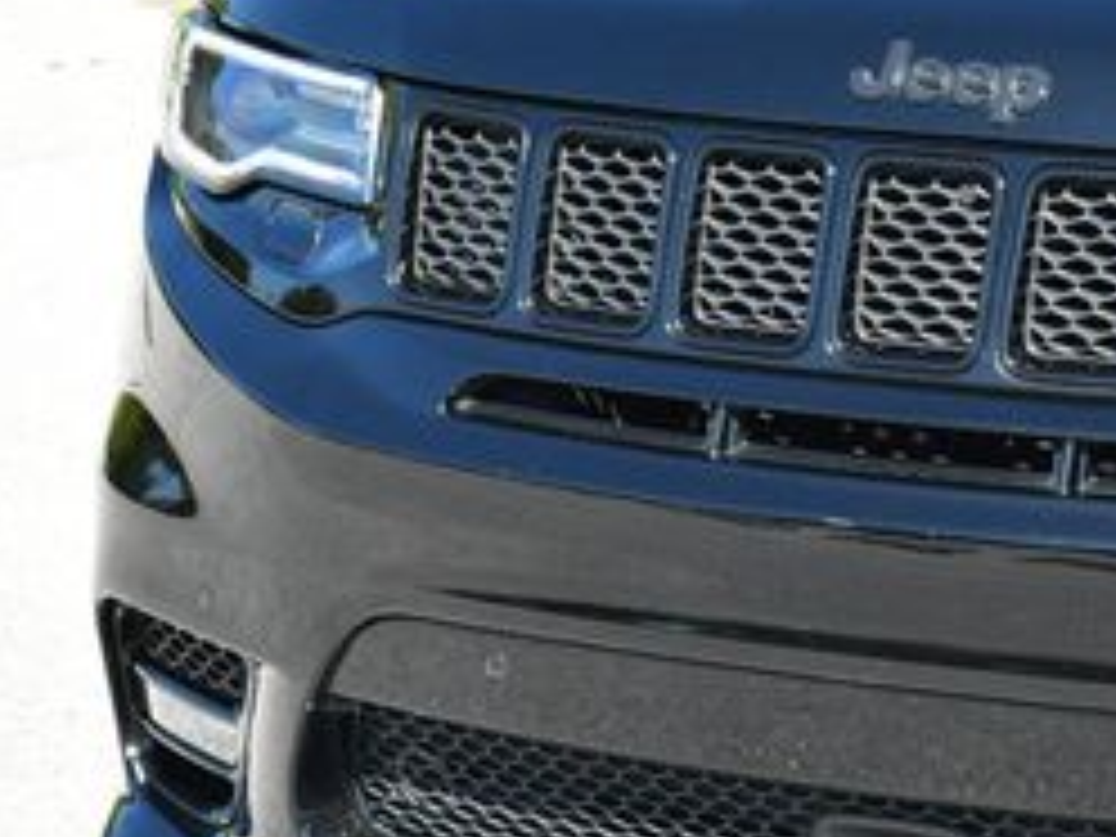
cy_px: 328
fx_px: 4804
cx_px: 954
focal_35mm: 149
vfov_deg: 10.0
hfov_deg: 13.2
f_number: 6.3
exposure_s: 1/250
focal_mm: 30
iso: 200
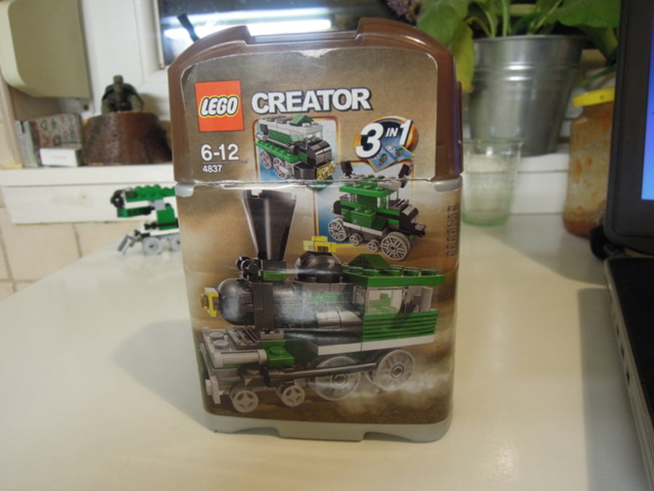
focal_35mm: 24
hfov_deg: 71.6
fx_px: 453
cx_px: 327
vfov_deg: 56.8
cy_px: 246
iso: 400
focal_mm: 4.3
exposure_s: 1/25
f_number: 2.8
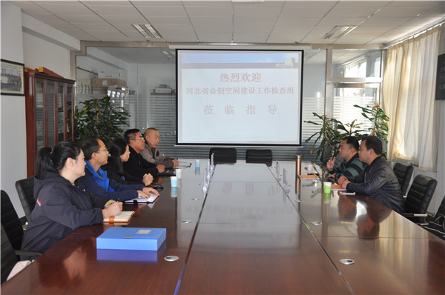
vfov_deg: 34.1
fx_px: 481
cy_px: 148
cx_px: 222
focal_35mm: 39
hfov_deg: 49.6
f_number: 4
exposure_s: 1/60
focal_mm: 26
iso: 200
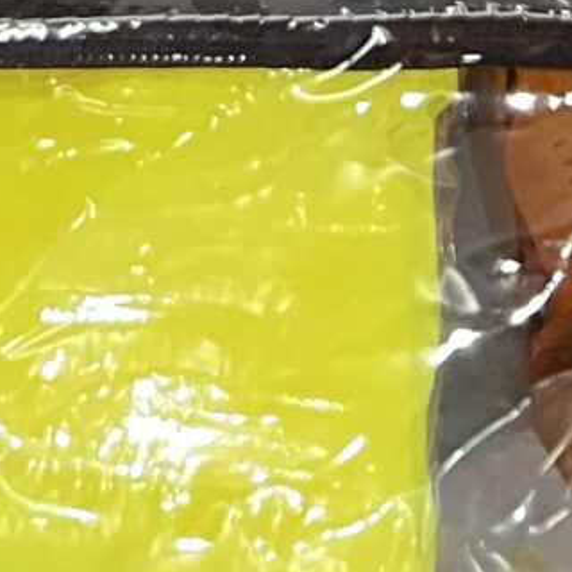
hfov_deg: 8.6
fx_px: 3440
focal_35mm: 184
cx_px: -858
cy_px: -1155
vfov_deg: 8.1
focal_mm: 5.7
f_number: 1.5
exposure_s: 1/60
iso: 320
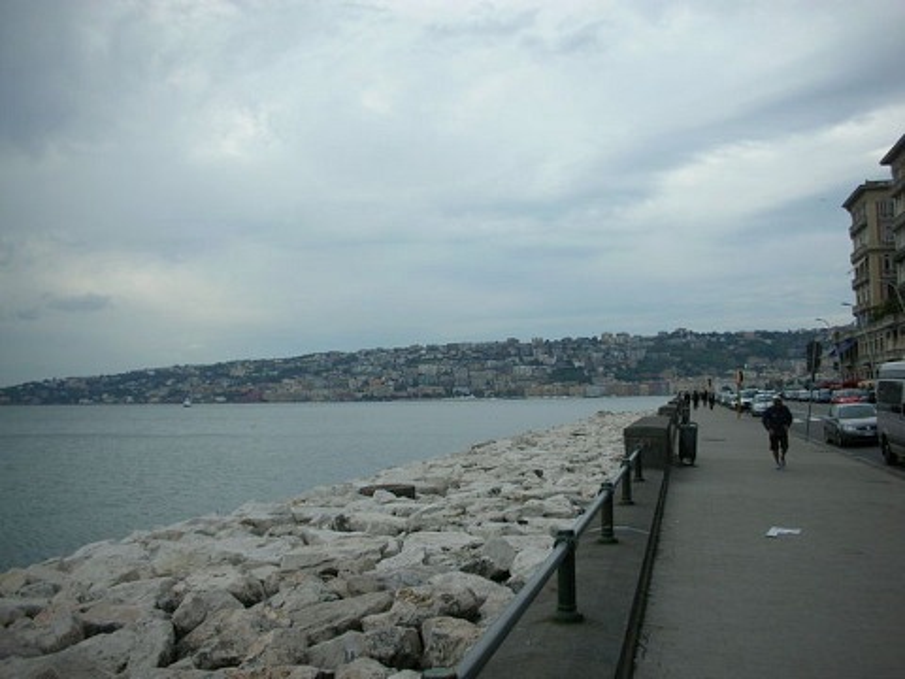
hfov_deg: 52.6
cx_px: 452
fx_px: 915
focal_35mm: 35
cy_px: 340
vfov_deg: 40.7
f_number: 8.5
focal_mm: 5.8
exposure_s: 1/140
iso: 50
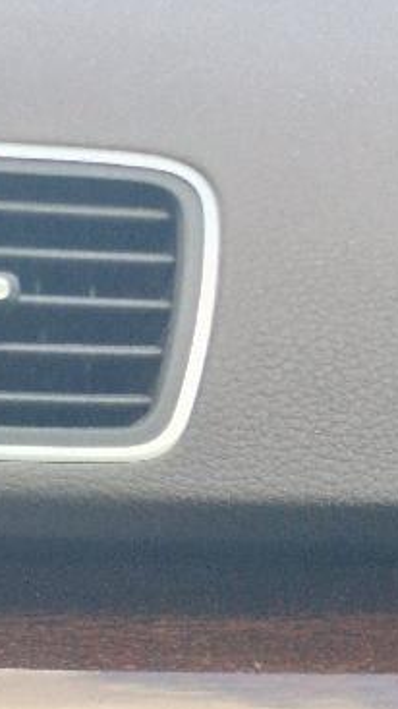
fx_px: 2311
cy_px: 1719
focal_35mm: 123
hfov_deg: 9.1
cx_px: -452
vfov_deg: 13.0
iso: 50
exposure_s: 1/100
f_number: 1.8
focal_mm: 5.4
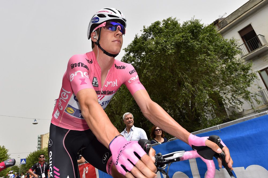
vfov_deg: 53.1
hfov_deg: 73.8
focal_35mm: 24
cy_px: 89
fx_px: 179
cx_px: 134
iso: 400
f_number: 9
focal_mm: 24
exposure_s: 1/1000
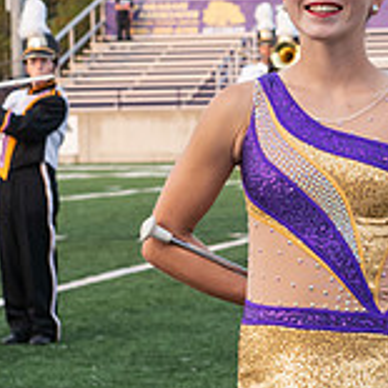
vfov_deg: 8.3
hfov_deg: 8.3
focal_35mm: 210
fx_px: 2663
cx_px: 315
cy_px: 129
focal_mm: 66
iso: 500
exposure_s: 1/320
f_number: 6.3
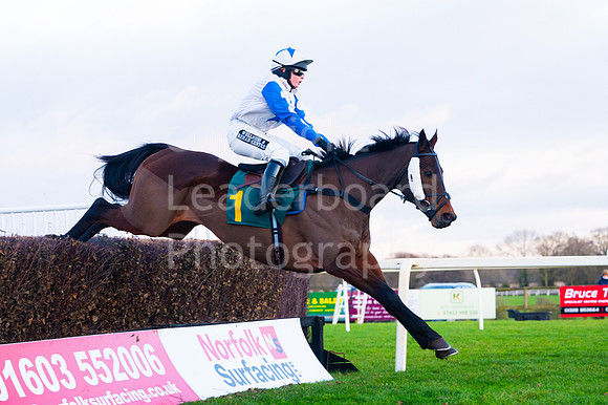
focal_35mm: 103
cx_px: 281
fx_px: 1732
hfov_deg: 19.9
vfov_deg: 13.3
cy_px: 201
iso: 1250
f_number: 3.5
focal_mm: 92
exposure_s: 1/1000
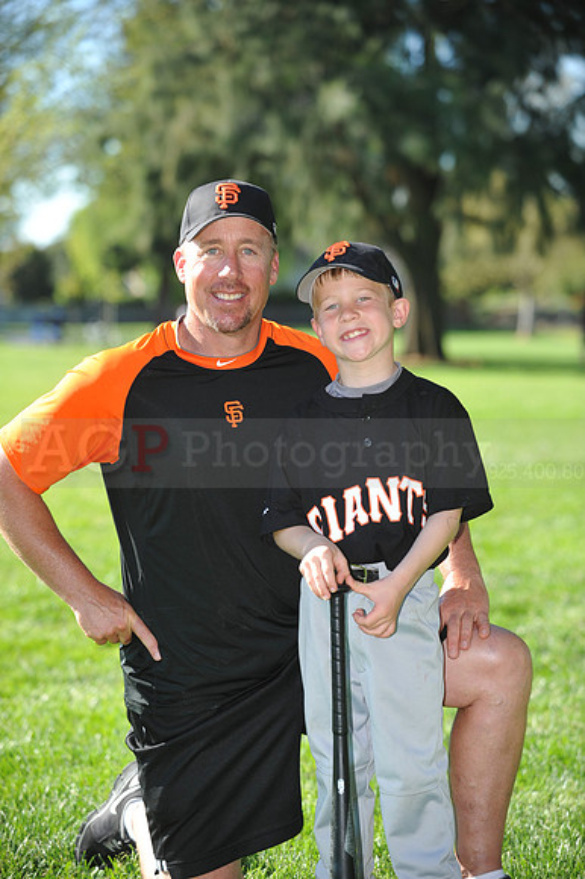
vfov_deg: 20.4
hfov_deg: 13.7
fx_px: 2440
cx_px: 292
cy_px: 440
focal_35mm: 100
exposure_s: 1/640
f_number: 4
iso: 200
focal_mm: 100
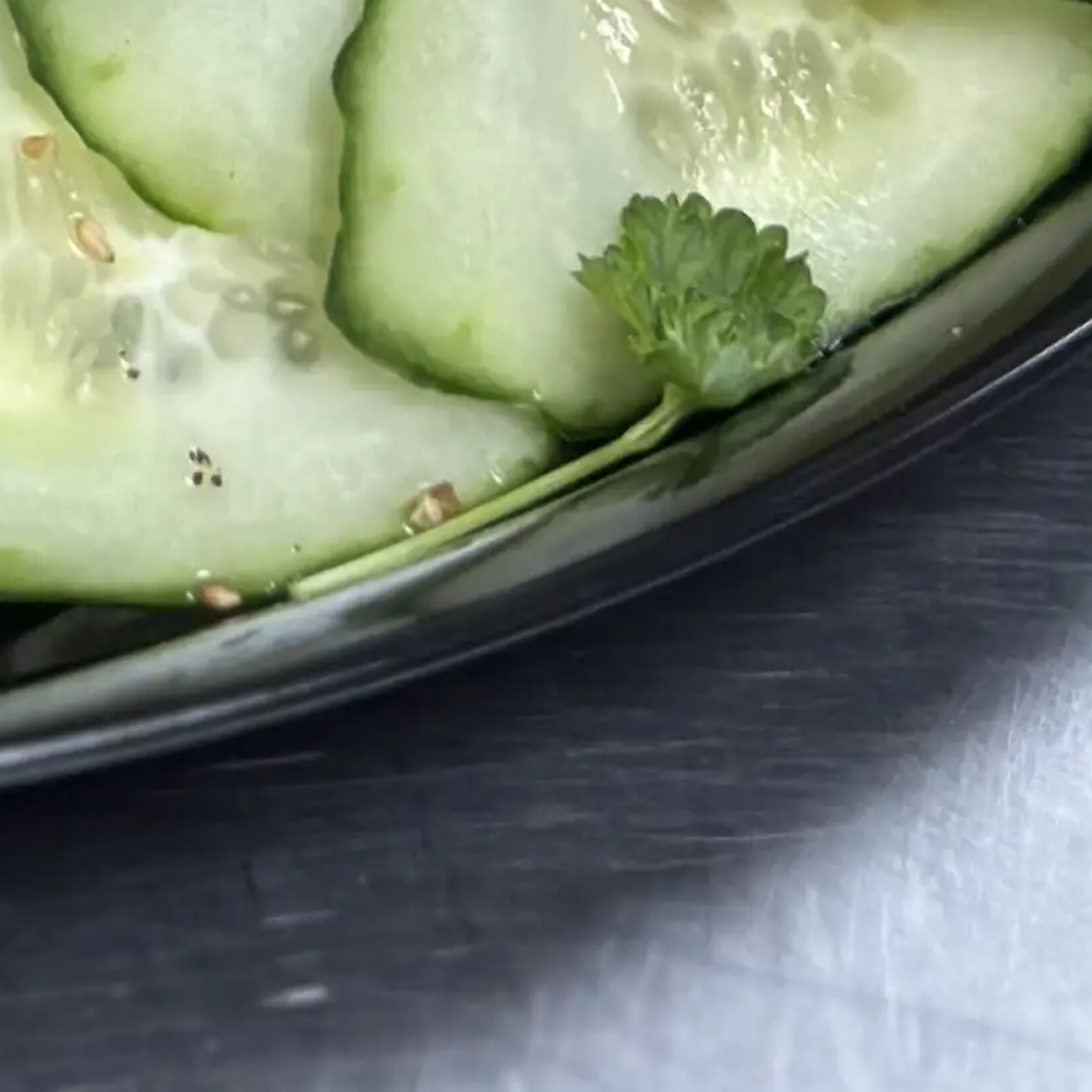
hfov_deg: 8.1
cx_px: -894
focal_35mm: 209
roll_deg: -1.1
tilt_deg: -33.5
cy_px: -1391
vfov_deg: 7.8
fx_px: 7459
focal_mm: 6.86
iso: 100
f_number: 1.78
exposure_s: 1/99
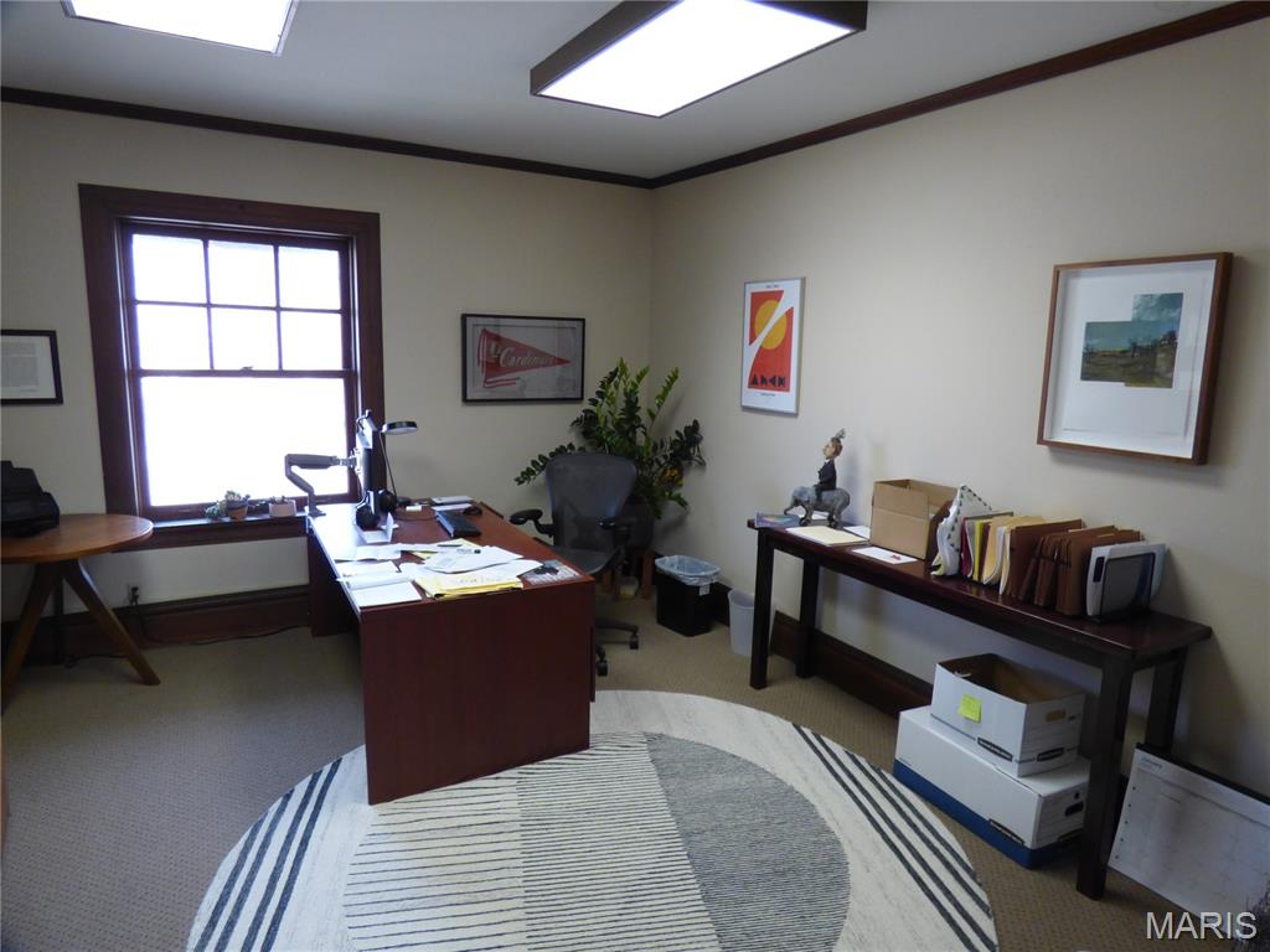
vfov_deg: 66.0
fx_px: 734
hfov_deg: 81.7
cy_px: 476
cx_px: 635
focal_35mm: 20
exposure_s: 1/60
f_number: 2.8
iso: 250
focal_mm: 3.58
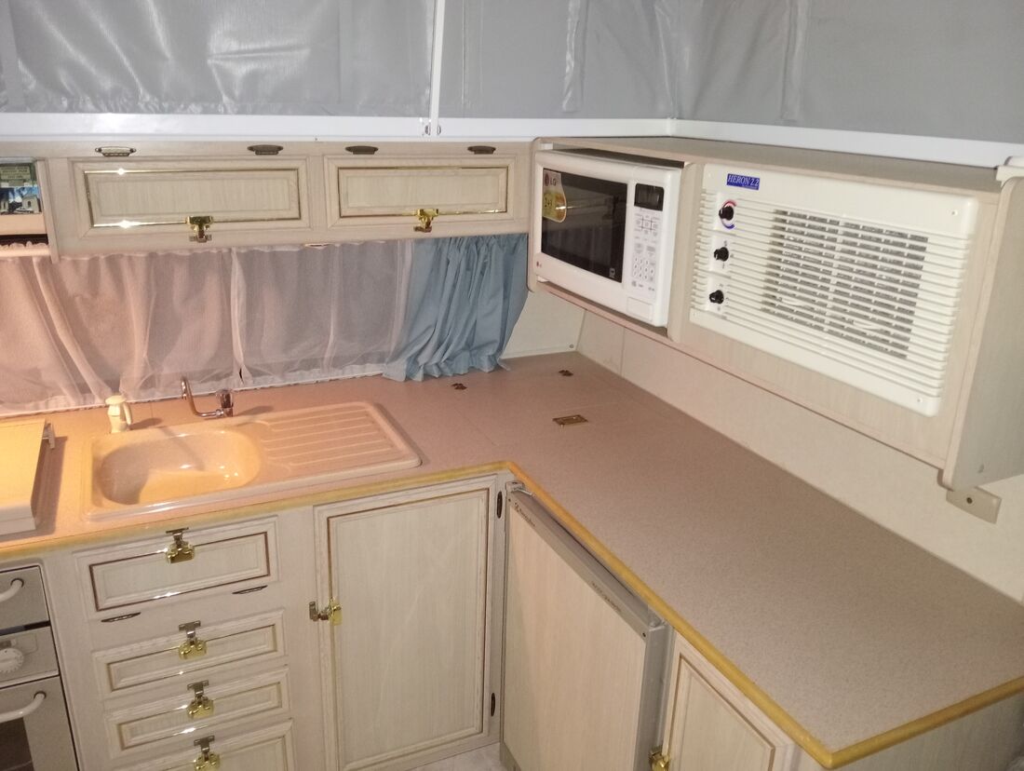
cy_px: 386
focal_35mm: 28
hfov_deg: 63.4
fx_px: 829
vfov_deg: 49.8
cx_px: 512
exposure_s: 1/20
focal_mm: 3.98
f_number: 1.8
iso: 2062
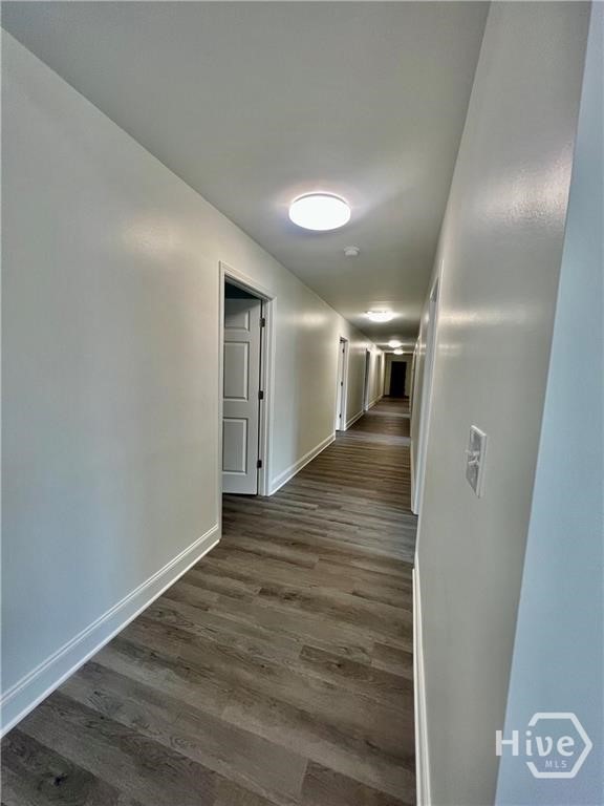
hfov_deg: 89.9
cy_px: 403
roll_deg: -2.5
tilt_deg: -5.0
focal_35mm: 13
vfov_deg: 106.2
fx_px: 302
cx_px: 302
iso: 160
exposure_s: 1/120
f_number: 1.8
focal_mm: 1.57
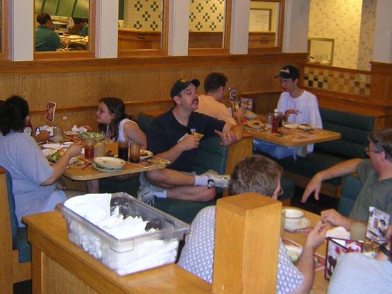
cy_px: 88
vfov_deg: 28.3
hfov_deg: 37.5
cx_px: 191
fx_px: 578
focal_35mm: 51
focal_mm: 4.7
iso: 400
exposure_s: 1/60.1
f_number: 2.6
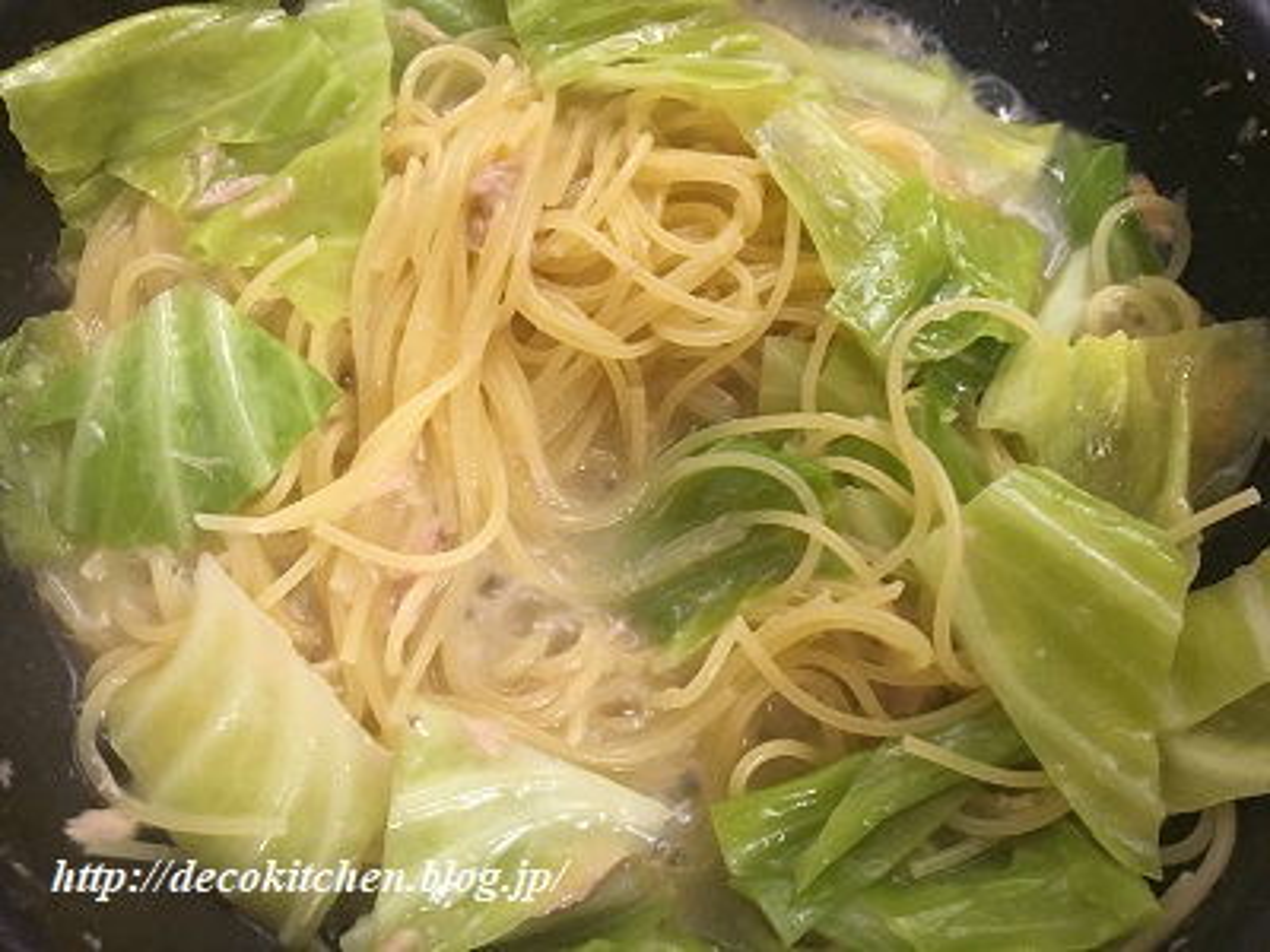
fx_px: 1064
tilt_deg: -70.3
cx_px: 635
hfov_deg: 61.7
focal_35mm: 29
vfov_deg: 48.2
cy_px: 476
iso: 200
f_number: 2.2
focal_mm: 4.15
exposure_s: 1/17
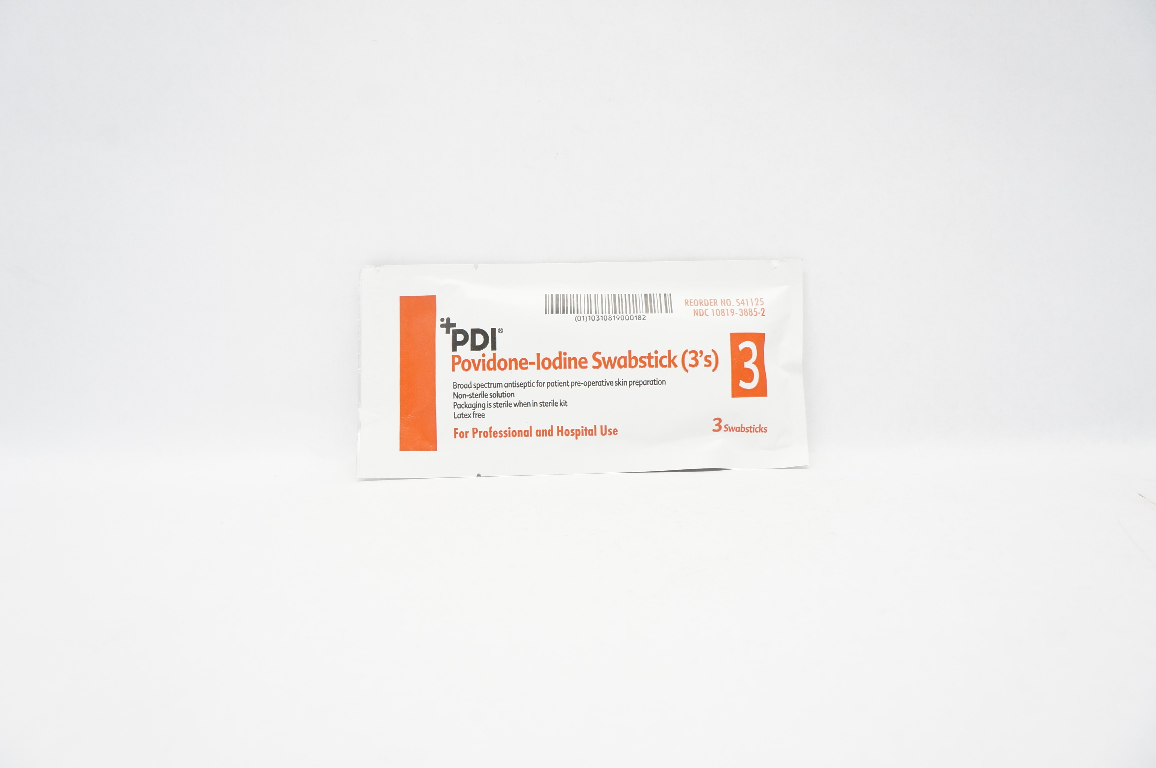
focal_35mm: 27
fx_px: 866
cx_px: 578
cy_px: 384
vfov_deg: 47.8
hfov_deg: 67.4
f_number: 7.1
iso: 800
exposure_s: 1/50
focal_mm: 18
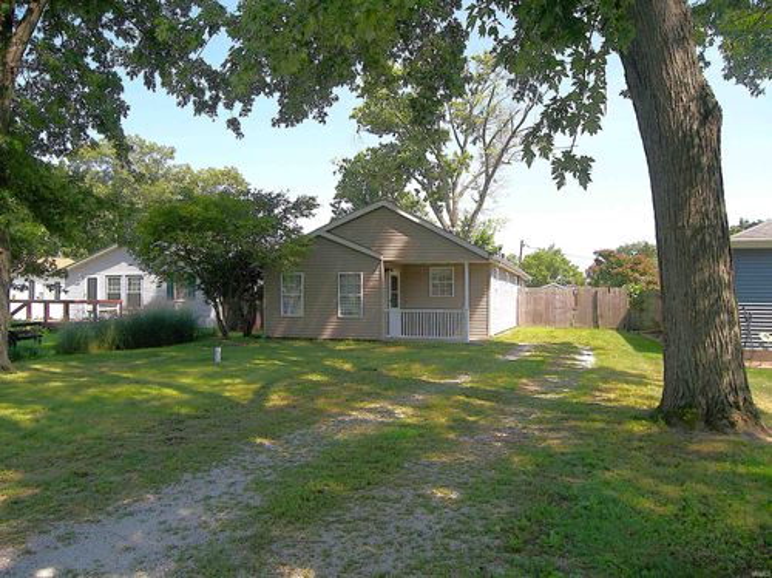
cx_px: 386
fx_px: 535
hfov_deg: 71.6
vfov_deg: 56.7
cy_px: 289
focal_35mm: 24
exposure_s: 1/500
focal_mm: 5
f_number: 2.8
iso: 50
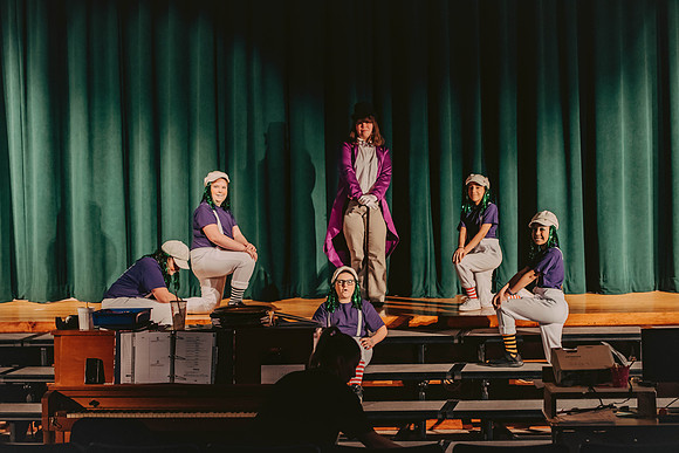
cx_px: 340
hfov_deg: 28.8
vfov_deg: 19.5
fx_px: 1321
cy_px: 226
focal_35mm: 70
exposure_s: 1/320
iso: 2000
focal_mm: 70
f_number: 2.8
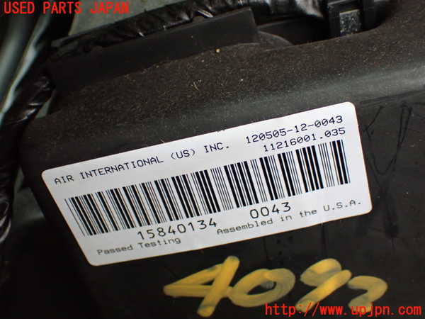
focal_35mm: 54
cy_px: 160
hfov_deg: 35.5
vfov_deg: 27.0
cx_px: 212
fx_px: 663
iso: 800
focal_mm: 9.65
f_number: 3.3
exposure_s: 1/125
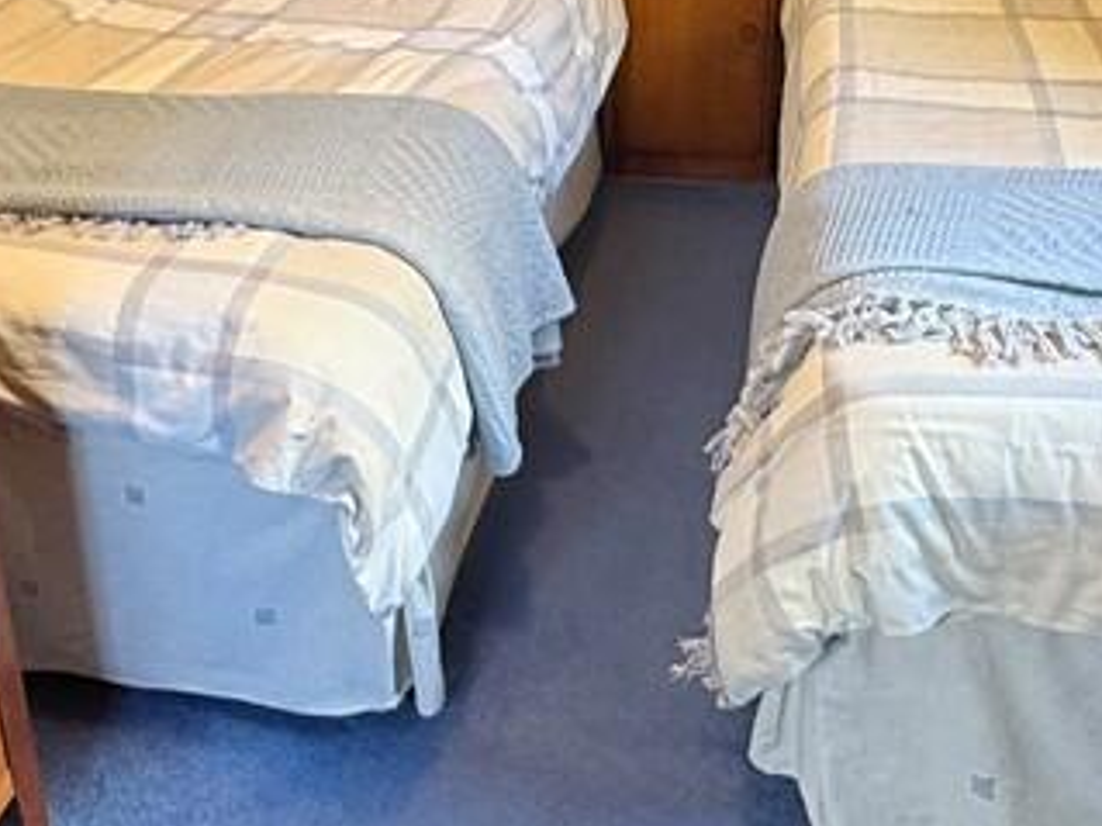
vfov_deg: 30.9
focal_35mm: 45
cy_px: 111
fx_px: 1432
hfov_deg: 42.1
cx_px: 508
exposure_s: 1/100
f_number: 2.2
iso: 250
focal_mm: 2.22
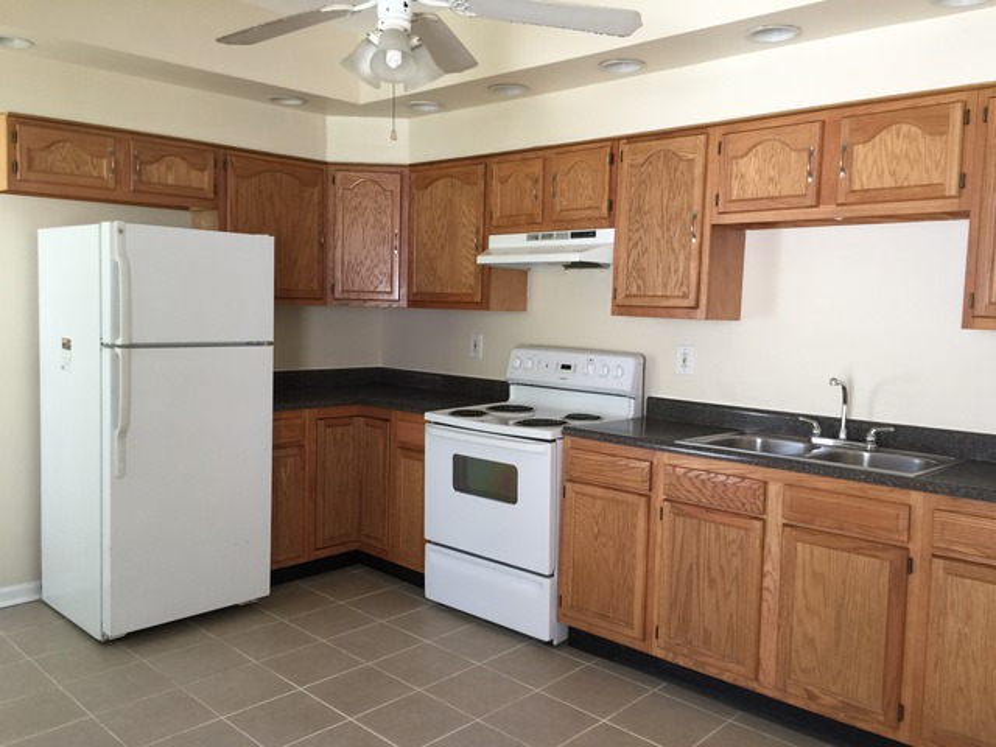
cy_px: 374
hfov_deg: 61.7
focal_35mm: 29
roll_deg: -1.0
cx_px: 498
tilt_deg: -6.1
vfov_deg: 48.2
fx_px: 834
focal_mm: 4.15
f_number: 2.2
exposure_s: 1/33
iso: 40
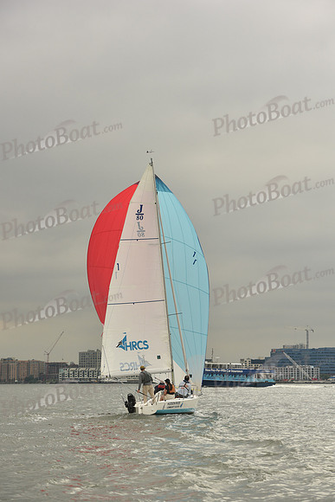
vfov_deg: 20.8
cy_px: 251
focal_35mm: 98
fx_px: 1367
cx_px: 168
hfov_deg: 14.0
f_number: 7.1
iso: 320
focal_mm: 98
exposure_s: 1/1250
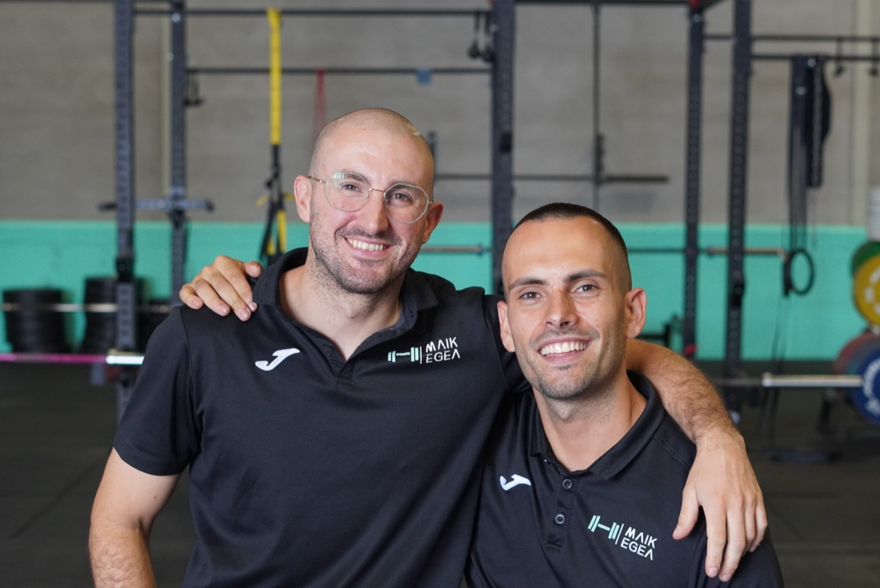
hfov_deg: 27.0
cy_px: 294
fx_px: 1834
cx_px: 440
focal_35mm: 75
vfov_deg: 18.2
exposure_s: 1/160
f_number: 4
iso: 2000
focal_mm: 50
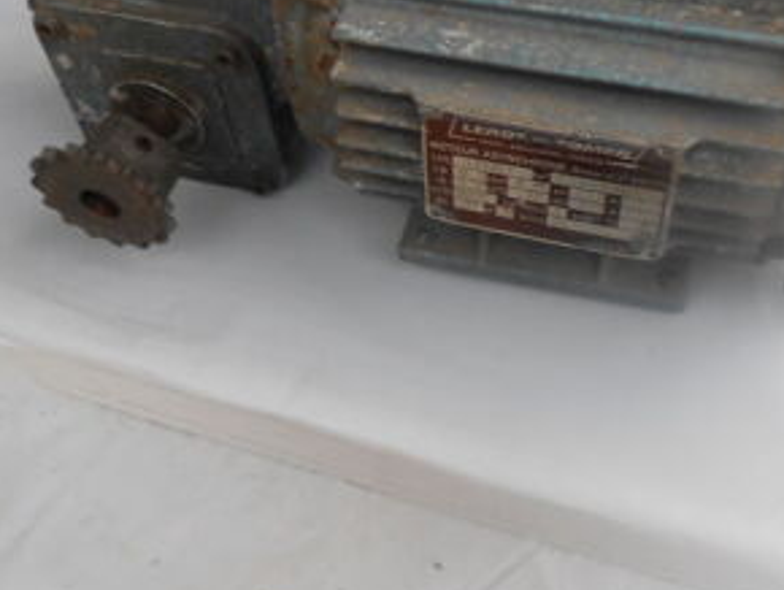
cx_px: 511
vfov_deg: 33.1
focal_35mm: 43
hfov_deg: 43.3
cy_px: 162
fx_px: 975
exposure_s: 1/40
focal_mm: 4.6
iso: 80
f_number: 3.5
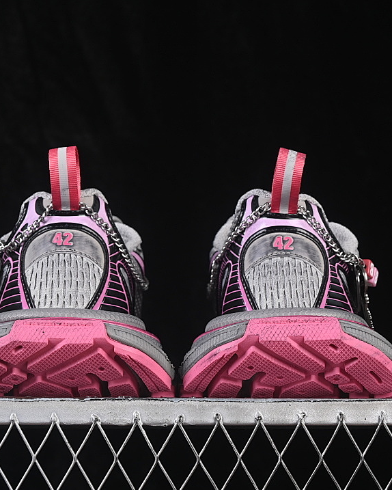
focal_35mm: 106
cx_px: 185
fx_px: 1537
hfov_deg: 14.5
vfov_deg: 18.1
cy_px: 245
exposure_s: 1/80
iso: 160
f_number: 7.1
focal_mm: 50
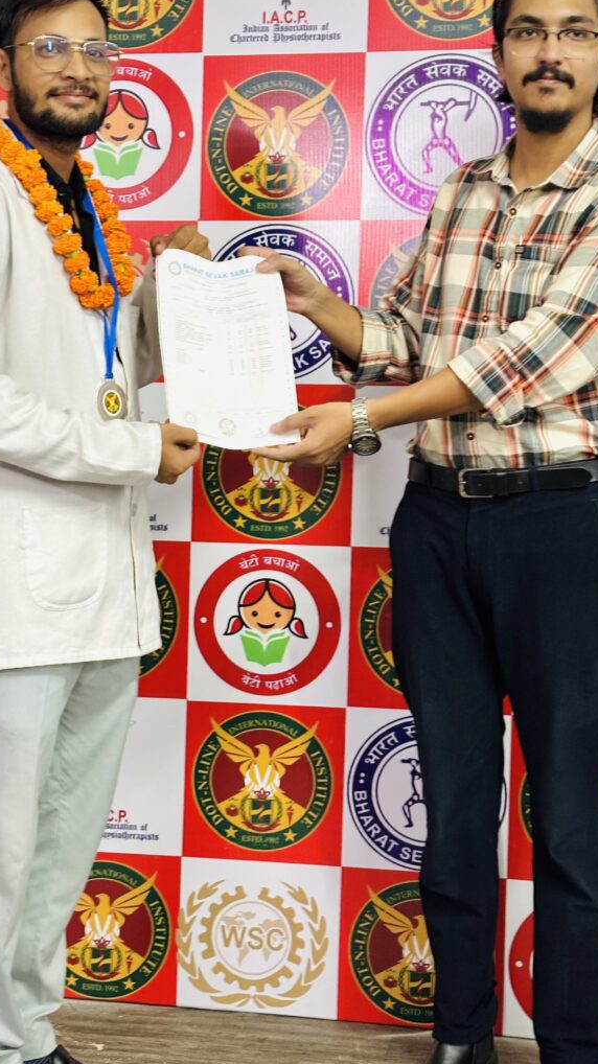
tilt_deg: -3.6
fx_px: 1608
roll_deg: -2.3
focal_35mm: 57
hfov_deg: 21.1
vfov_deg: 36.6
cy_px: 530
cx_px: 326
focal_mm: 5.96
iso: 200
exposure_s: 1/33
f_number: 1.6
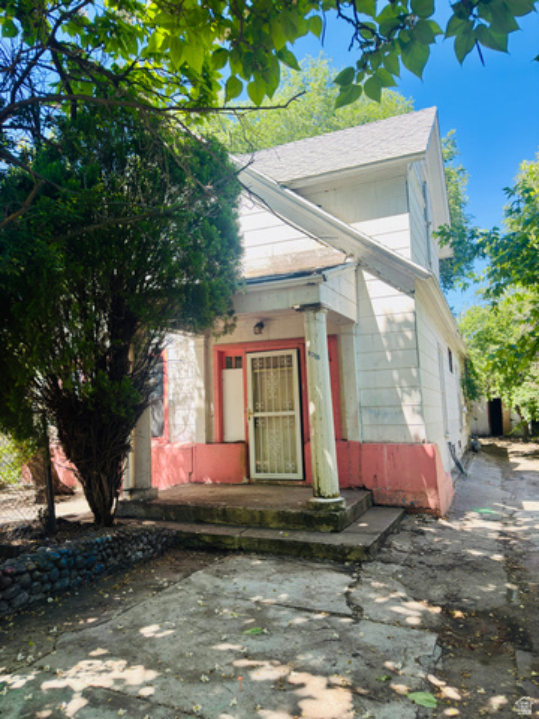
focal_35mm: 24
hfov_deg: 56.8
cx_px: 270
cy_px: 360
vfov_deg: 71.6
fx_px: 498
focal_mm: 6.76
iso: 100
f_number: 1.78
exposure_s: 1/1008
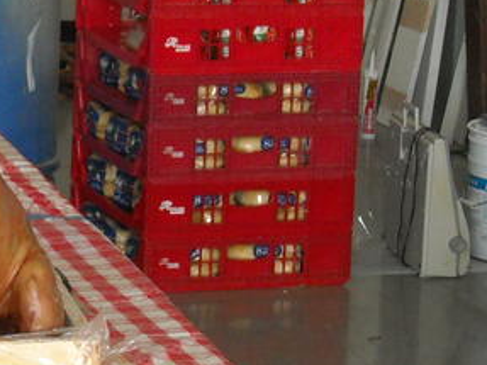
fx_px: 2981
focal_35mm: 212
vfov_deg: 7.0
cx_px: -97
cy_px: 134
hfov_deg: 9.2
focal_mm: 12.3
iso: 400
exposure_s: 1/125
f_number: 3.9
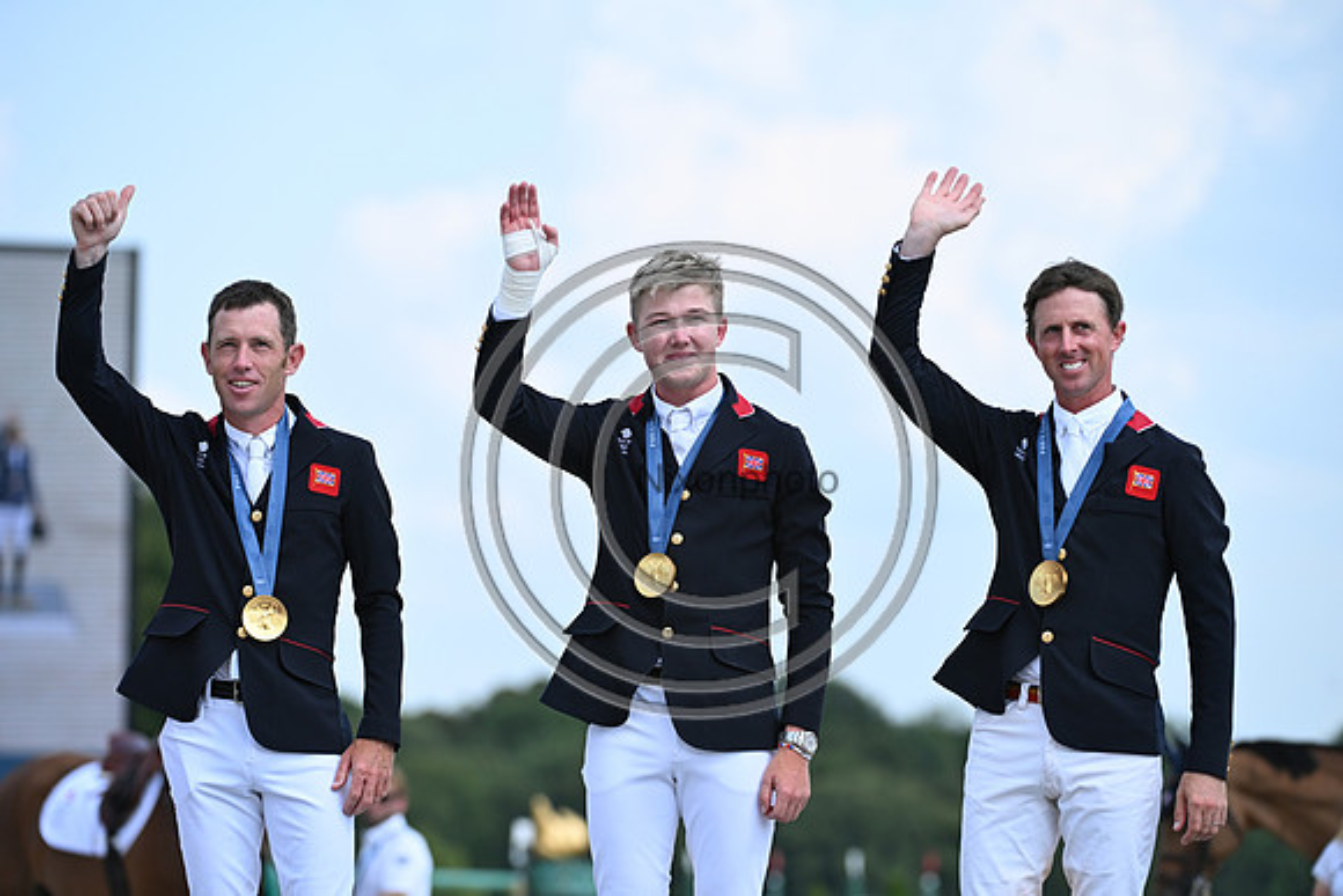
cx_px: 672
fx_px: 8955
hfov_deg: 8.6
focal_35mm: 240
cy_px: 448
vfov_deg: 5.7
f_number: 5.6
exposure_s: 1/1250
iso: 450
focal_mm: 240
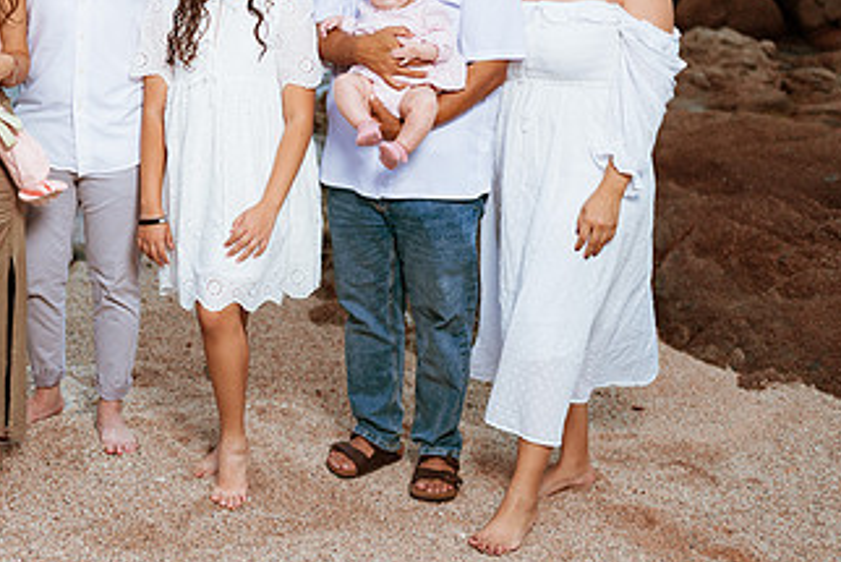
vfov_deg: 21.3
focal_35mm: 63
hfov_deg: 31.1
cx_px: 172
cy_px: 119
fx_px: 1472
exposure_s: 1/640
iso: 100
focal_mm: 35
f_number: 1.8
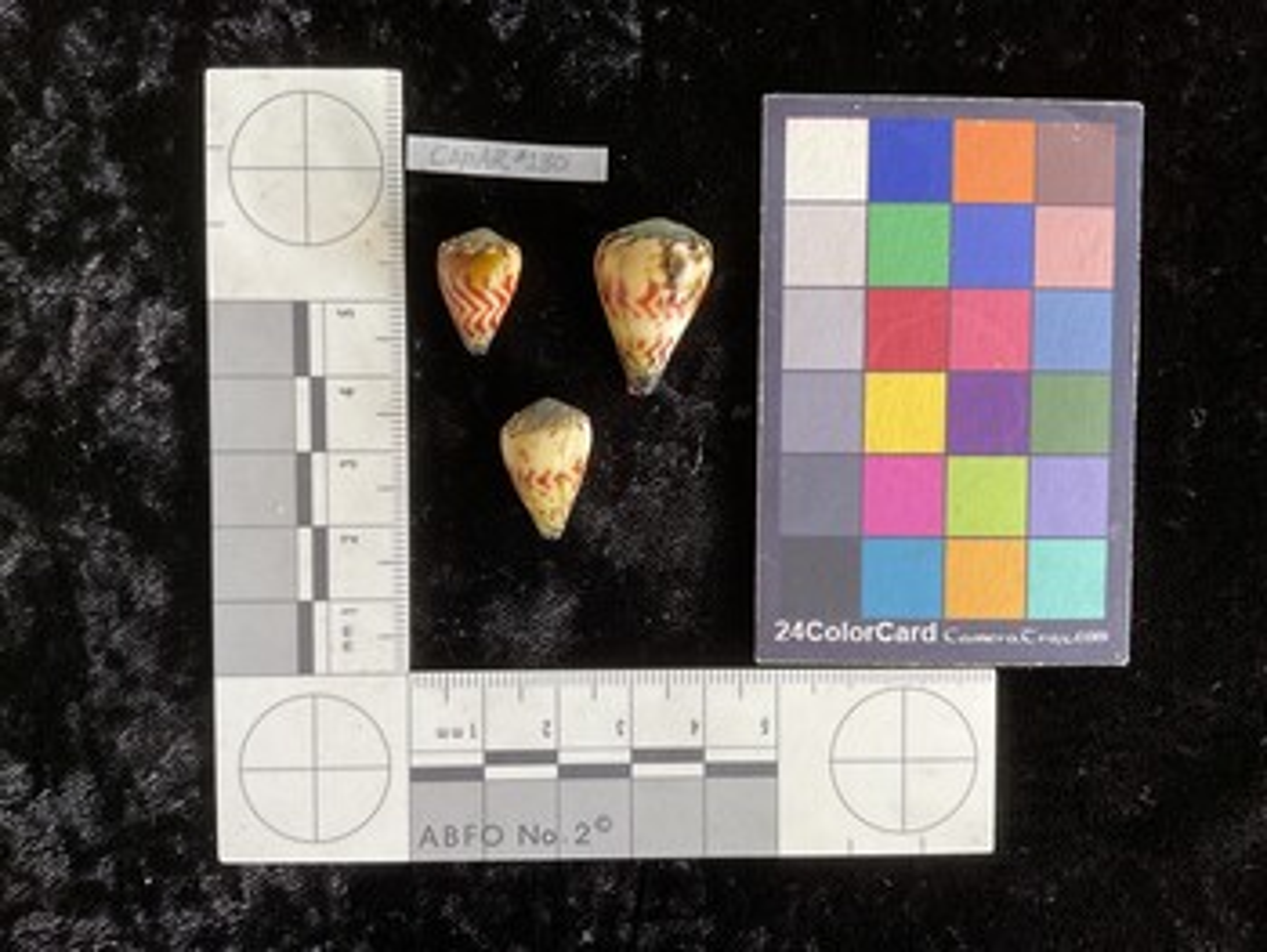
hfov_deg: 61.6
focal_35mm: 29
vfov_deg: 48.3
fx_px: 1062
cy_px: 476
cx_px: 634
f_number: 1.8
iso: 50
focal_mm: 3
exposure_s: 1/60
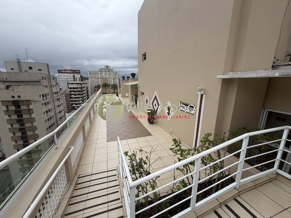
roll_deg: -0.4
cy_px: 109
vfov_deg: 85.7
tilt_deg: -13.2
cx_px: 146
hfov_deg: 102.1
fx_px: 118
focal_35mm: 14
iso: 40
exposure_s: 1/518
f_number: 2.2
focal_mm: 2.22
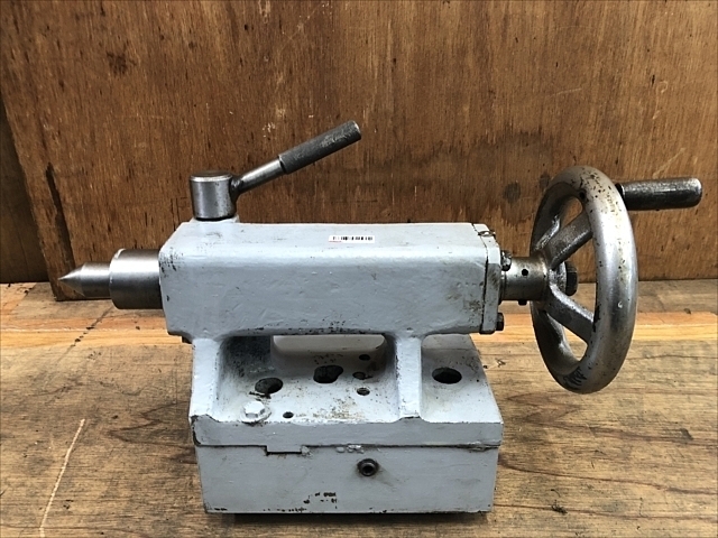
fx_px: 581
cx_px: 359
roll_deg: -0.4
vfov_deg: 49.7
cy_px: 269
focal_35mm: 28
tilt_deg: -29.7
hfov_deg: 63.4
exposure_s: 1/15
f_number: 1.8
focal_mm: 3.99
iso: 64
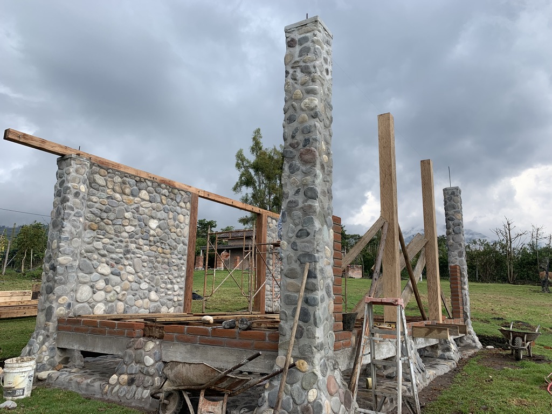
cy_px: 207
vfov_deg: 53.1
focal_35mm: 26
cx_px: 276
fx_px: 415
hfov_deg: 67.3
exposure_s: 1/842
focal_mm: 4.25
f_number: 1.8
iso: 25
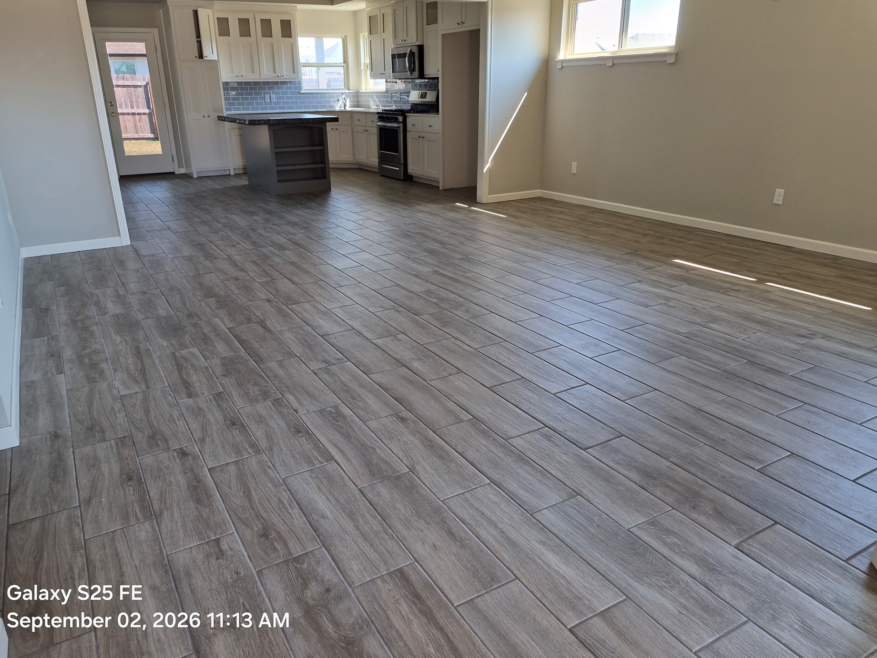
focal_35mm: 24
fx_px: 608
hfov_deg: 71.6
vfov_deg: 56.8
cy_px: 334
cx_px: 420
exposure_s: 1/120
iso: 160
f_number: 1.8
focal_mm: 5.4
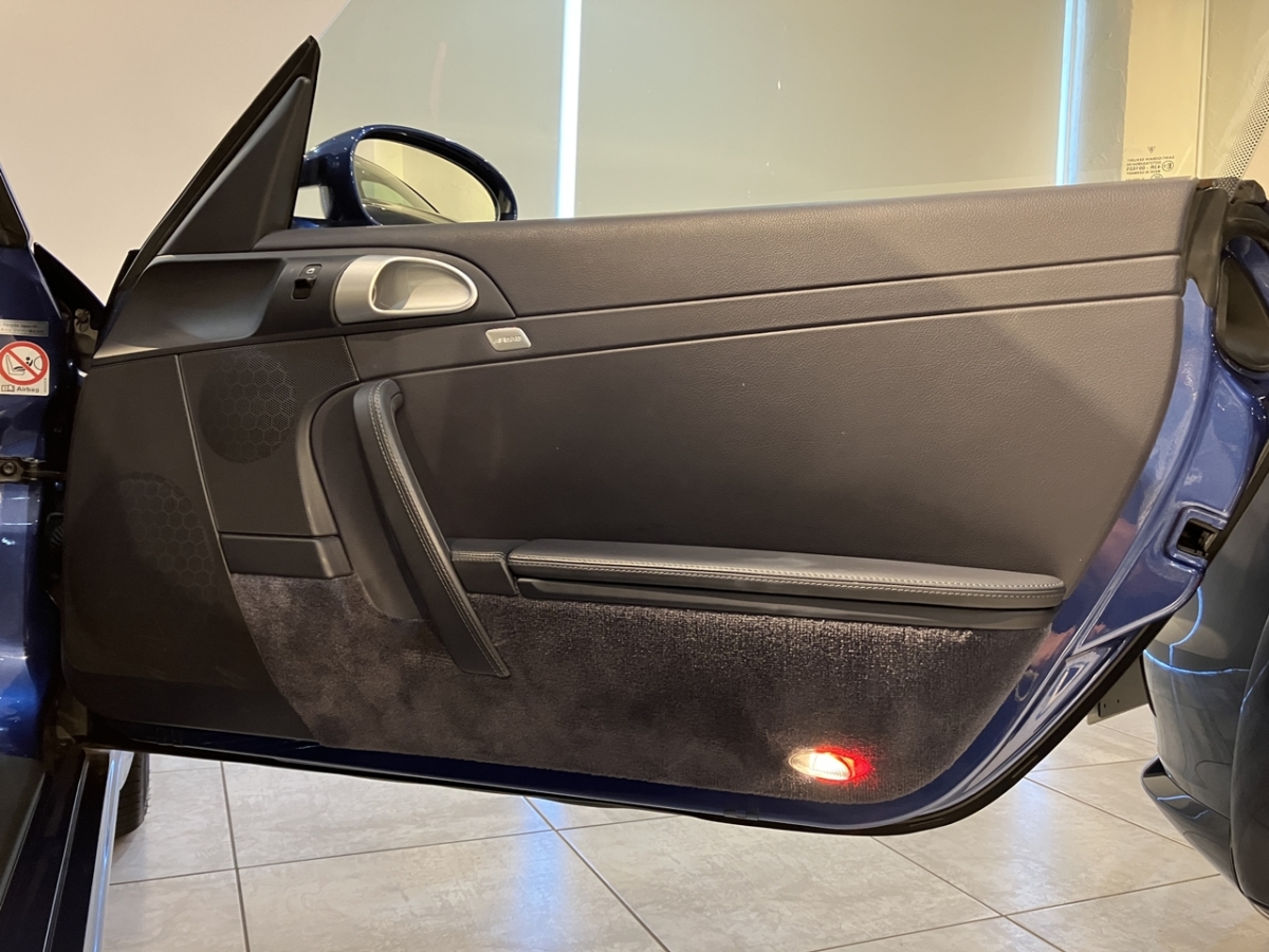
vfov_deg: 49.7
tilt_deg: -1.0
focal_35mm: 28
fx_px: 1026
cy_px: 476
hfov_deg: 63.4
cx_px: 634
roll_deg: -2.6
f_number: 1.8
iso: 250
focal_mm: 3.99
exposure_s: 1/33
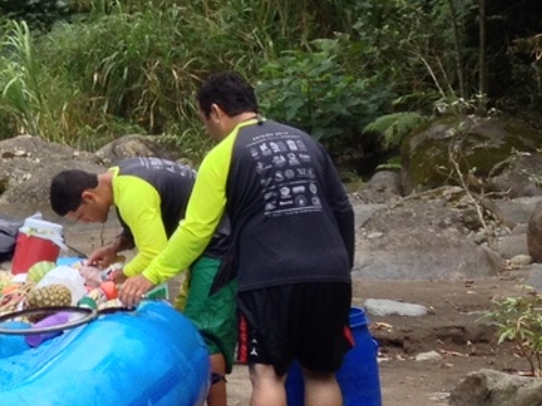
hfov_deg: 11.4
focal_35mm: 154
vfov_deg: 9.6
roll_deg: -0.7
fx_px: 2411
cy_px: 71
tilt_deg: -3.0
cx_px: -581
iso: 50
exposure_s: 1/642
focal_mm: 4.28
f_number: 2.4
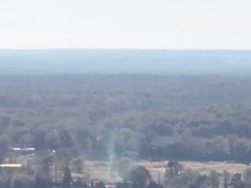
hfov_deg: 10.7
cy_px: 632
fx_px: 1334
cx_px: 239
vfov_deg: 6.9
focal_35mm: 184
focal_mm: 4.4
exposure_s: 1/1250
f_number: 2.8
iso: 110
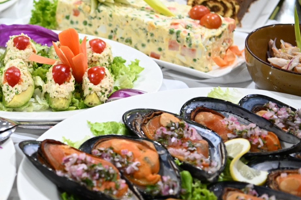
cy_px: 123
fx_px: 869
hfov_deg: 19.1
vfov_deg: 13.2
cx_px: -2
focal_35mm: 104
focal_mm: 48
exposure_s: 1/200
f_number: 2.8
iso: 2000
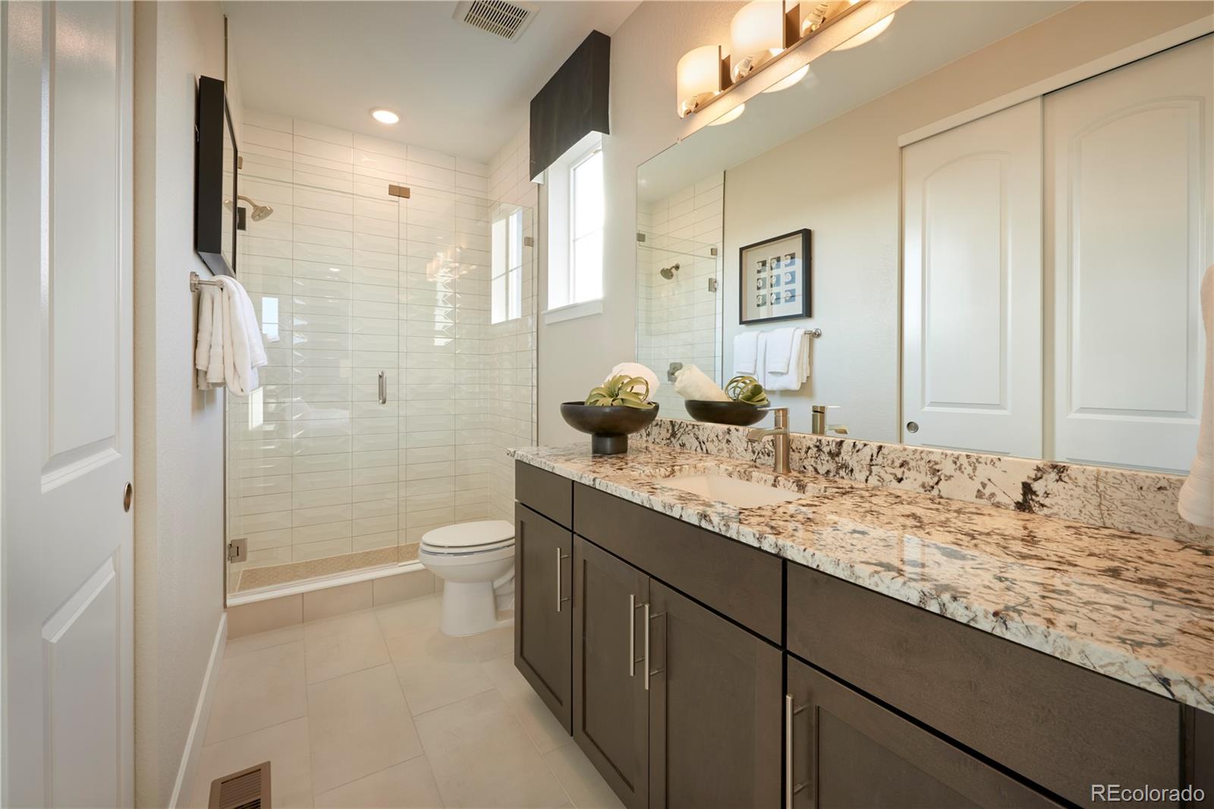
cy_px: 404
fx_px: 472
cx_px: 607
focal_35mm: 14
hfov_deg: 104.3
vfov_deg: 81.2
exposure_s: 1/5
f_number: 11
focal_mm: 14
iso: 200
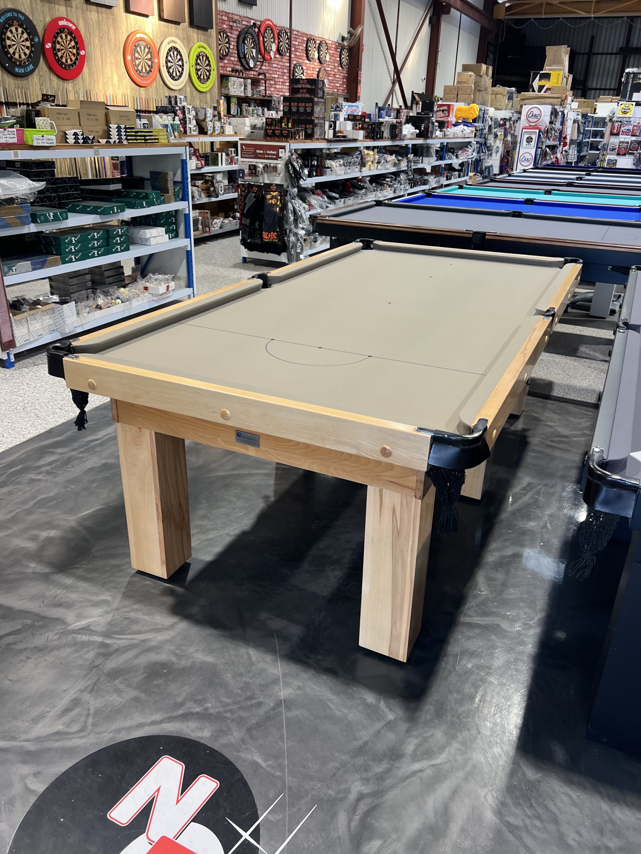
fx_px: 642
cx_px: 320
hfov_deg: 53.1
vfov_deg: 67.3
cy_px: 427
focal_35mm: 26
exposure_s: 1/100
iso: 125
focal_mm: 5.7
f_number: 1.5
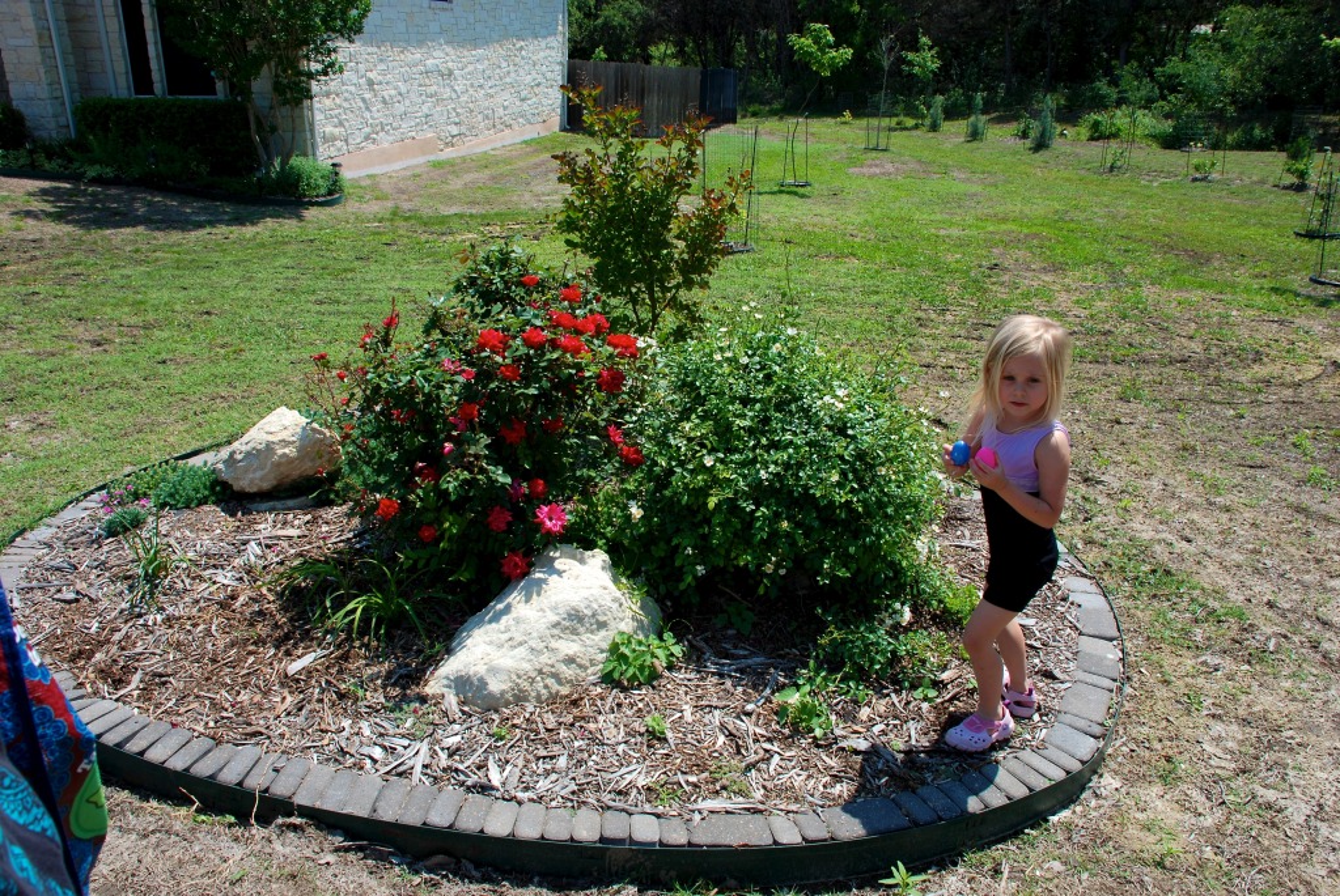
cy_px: 448
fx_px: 1006
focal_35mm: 27
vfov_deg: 48.0
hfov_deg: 67.3
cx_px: 670
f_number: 7.1
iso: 100
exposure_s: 1/200
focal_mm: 18
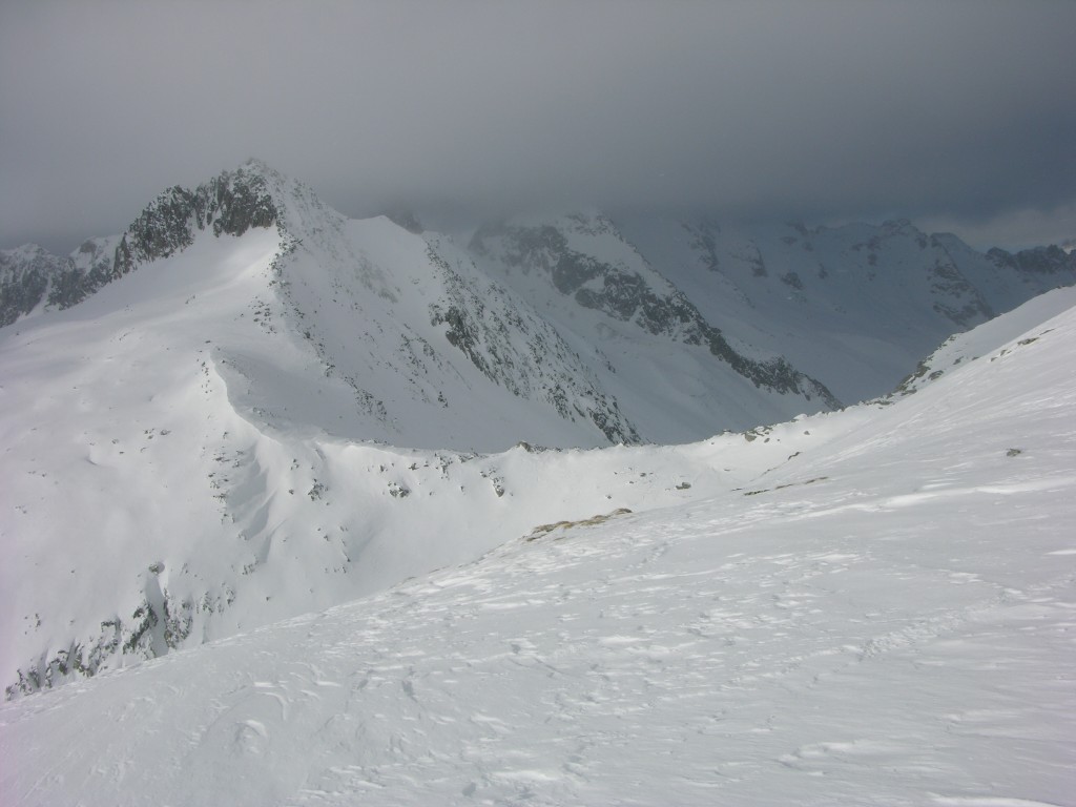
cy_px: 404
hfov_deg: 52.6
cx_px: 538
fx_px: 1088
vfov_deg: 40.7
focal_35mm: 35
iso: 50
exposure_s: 1/625
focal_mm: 8.9
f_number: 8
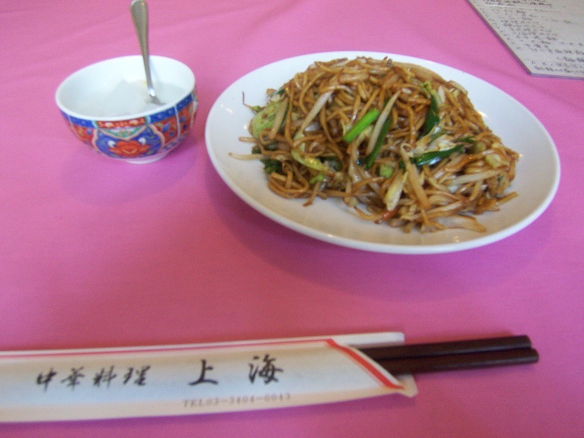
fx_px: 388
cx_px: 292
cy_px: 219
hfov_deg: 73.9
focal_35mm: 23
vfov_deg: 58.9
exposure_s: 1/30
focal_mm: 3.8
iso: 160
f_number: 2.8
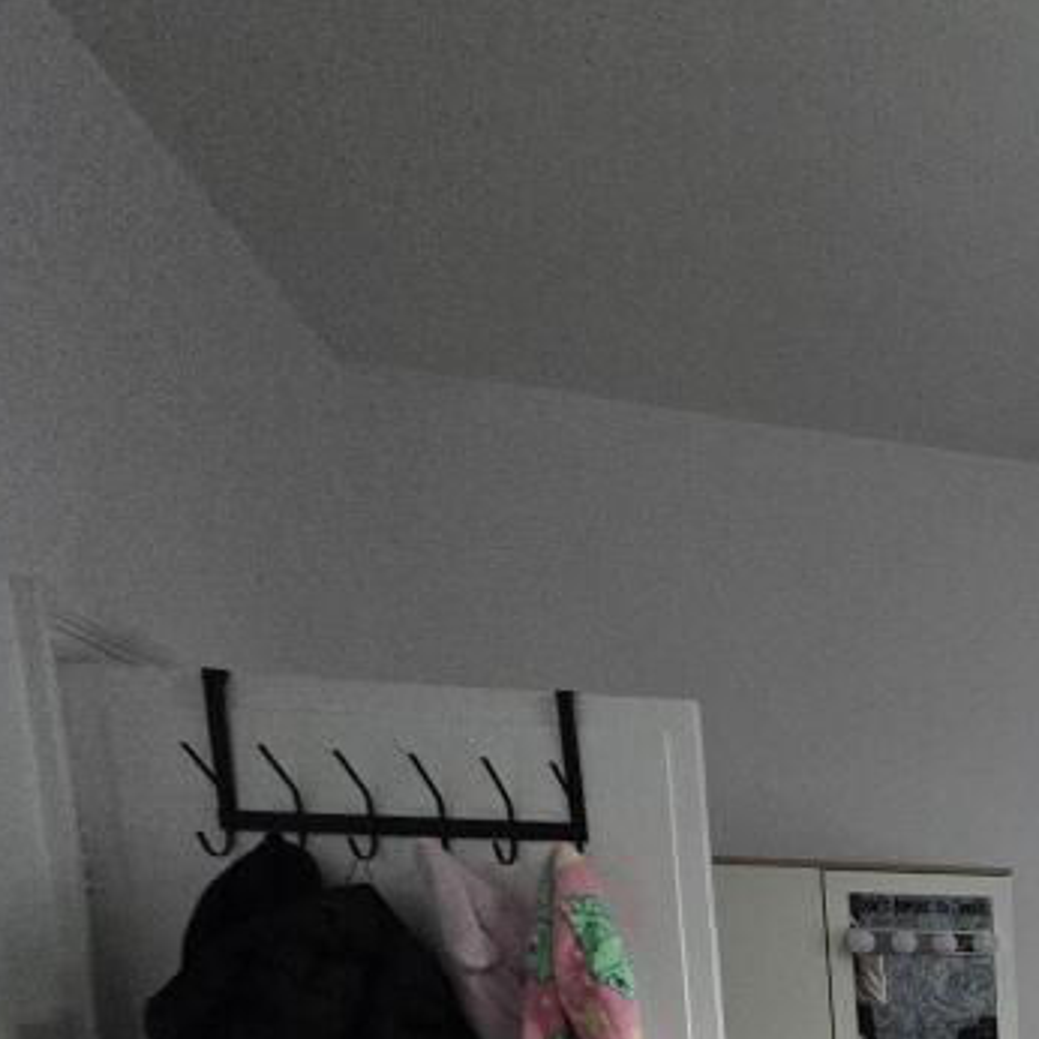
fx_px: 1155
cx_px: 1498
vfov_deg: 39.5
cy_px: 1144
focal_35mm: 34
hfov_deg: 30.7
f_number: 1.9
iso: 1000
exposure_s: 1/40
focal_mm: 2.2
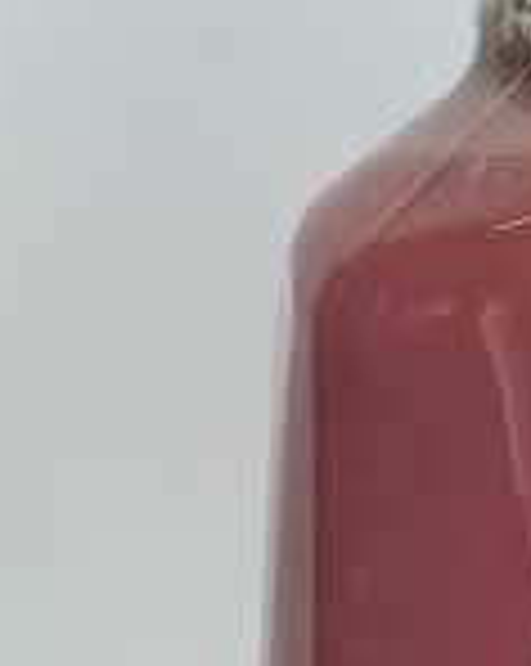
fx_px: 4961
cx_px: 716
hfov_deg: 6.1
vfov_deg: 7.5
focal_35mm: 252
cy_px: 1208
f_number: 2
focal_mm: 6
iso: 125
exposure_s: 1/78
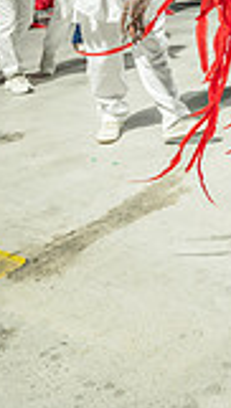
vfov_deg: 33.9
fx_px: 586
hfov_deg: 19.1
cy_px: -30
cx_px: 364
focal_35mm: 54
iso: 1250
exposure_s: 1/320
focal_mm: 18.5
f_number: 4
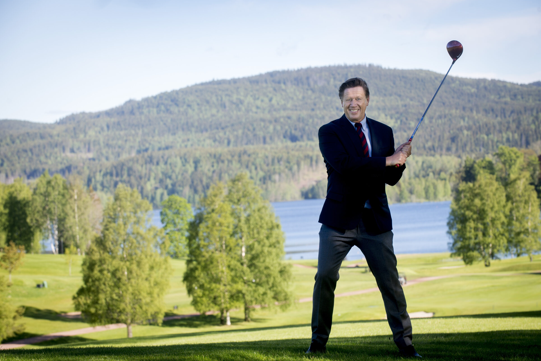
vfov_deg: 10.7
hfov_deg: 16.0
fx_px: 1924
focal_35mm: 128
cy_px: 192
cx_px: 274
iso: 160
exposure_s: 1/250
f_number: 7.1
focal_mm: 120
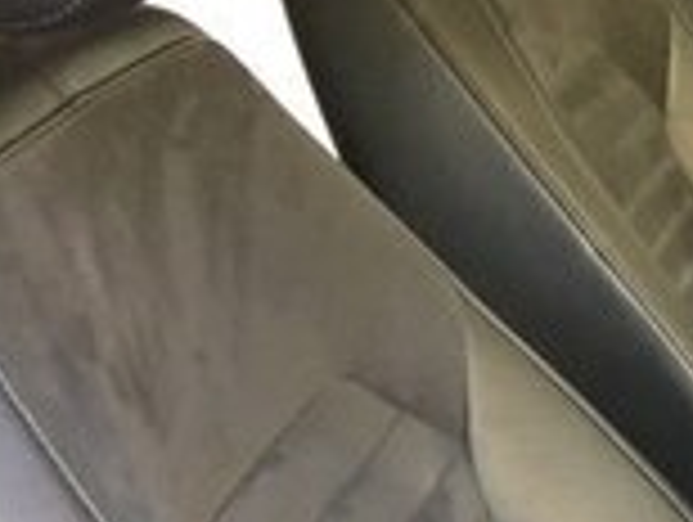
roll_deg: +1.1
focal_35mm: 124
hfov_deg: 14.3
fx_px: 2486
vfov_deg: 11.6
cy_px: 713
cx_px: 1184
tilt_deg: -24.9
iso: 64
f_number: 2.2
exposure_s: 1/33
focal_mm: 4.15
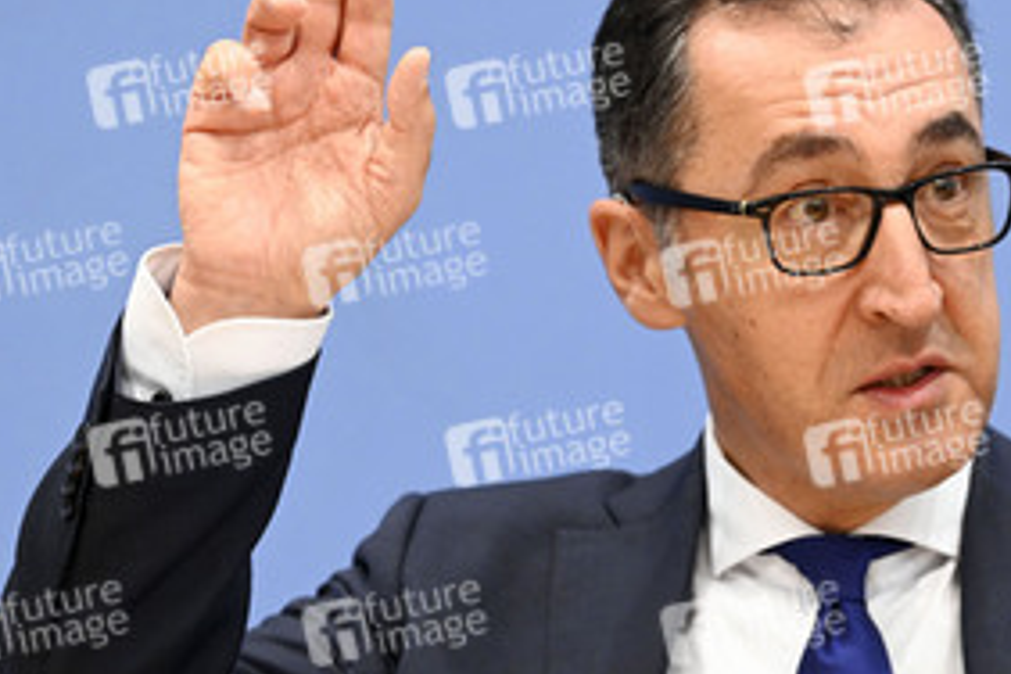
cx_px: 801
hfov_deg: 10.7
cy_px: 355
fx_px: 5392
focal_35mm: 192
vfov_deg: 7.2
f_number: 5.6
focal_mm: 120
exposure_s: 1/500
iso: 5000
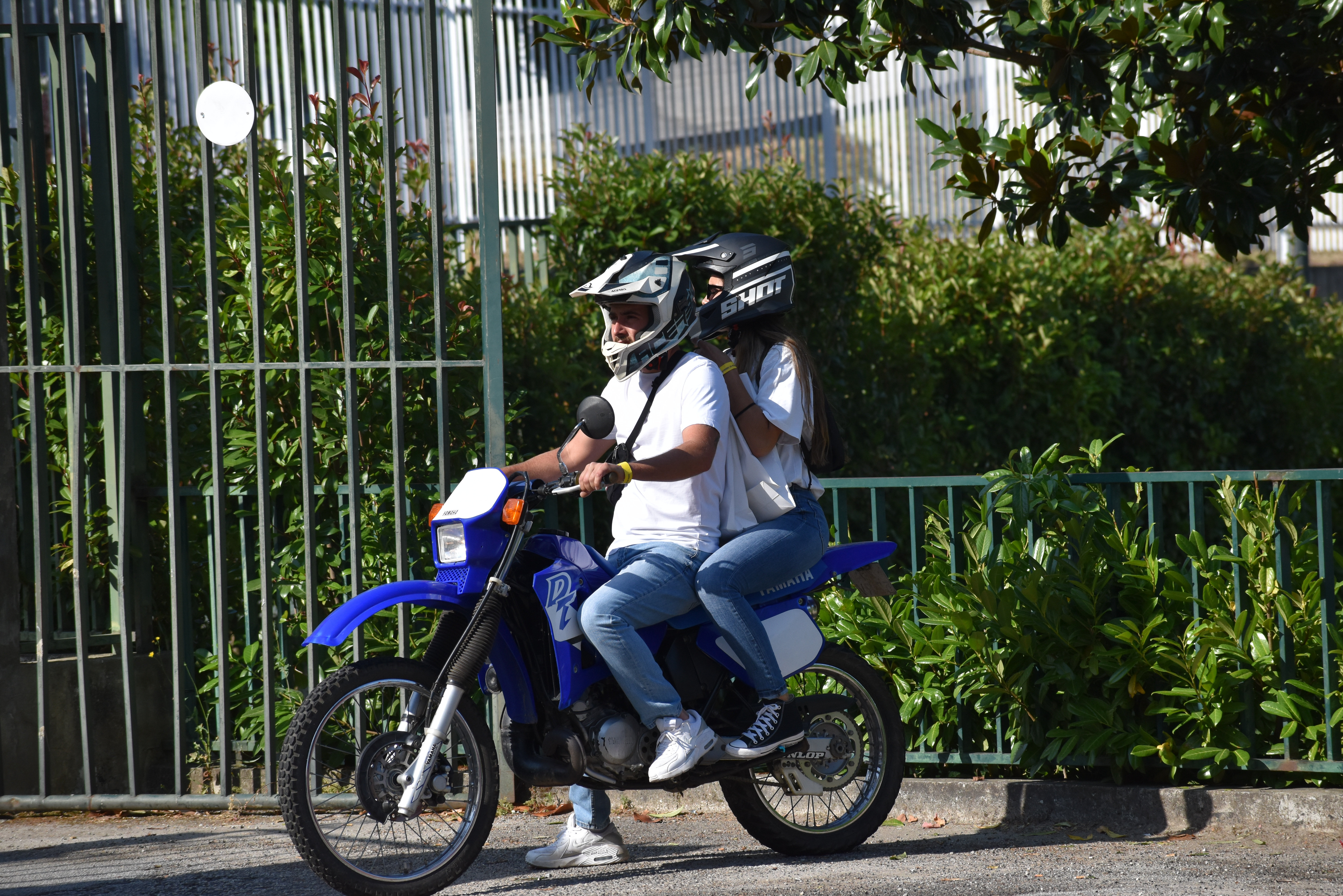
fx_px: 8393
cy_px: 448
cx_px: 672
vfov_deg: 6.1
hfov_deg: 9.1
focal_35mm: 225
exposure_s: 1/1600
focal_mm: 150
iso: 400
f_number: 6.3
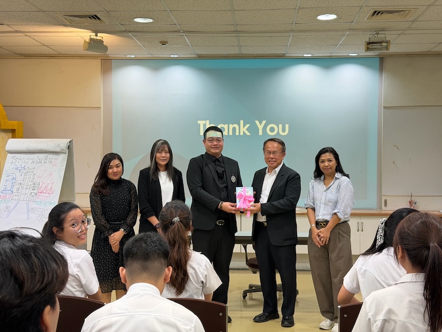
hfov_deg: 39.7
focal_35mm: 48
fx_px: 613
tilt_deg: -0.9
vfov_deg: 30.3
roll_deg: +0.3
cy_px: 166
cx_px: 221
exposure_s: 1/50
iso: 80
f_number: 1.78
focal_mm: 6.76
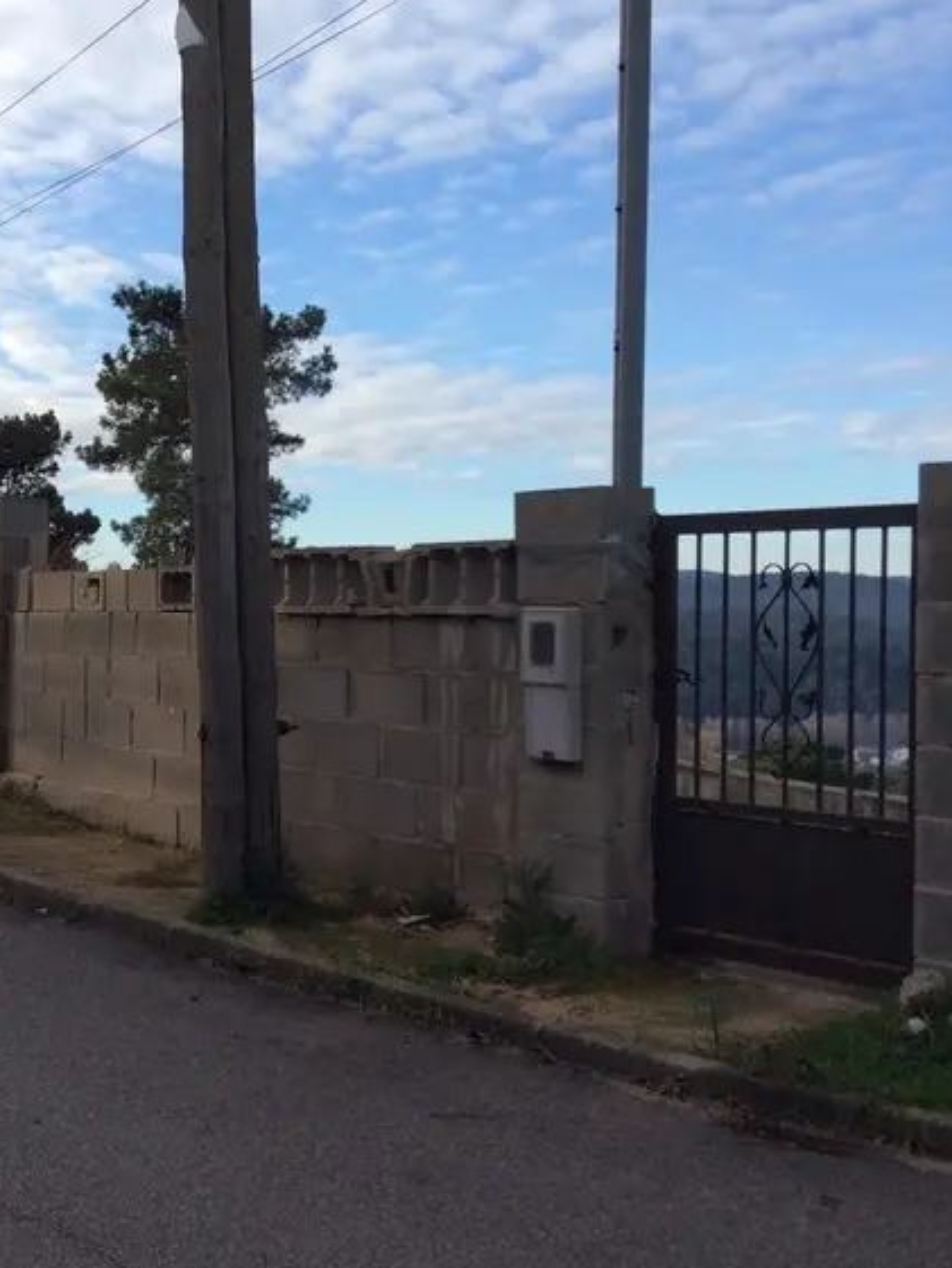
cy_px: 657
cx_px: 267
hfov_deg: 30.5
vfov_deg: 40.4
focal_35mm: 47
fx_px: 1723
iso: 32
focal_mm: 3.3
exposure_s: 1/743
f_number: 2.4
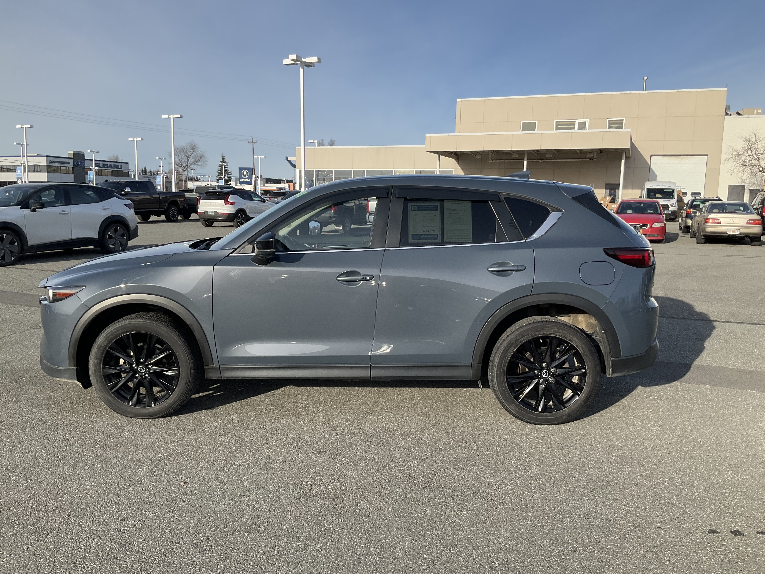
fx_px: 641
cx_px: 382
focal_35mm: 29
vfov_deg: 48.2
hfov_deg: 61.7
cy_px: 287
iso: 25
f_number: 1.8
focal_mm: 3
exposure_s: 1/1490
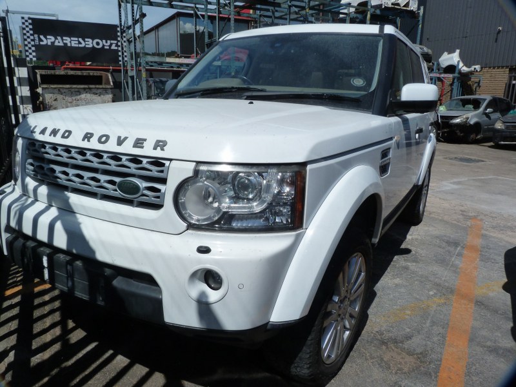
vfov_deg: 54.9
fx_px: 373
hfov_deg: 69.4
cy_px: 194
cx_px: 258
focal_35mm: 25
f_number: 5.6
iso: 125
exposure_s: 1/800
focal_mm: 4.5
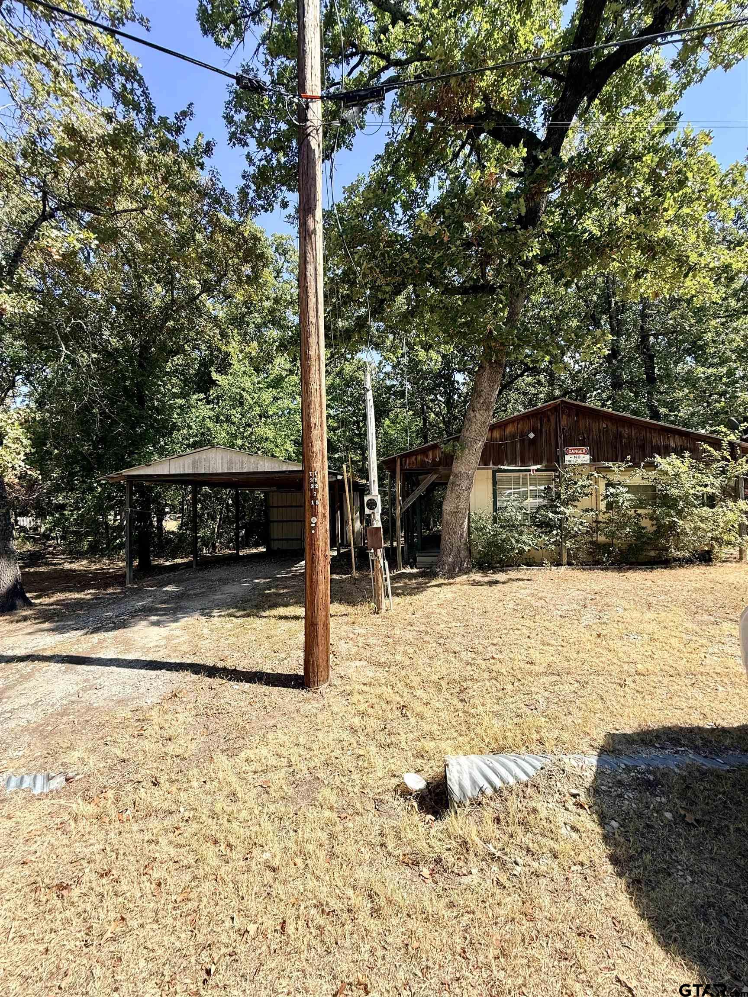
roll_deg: +0.7
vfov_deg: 102.1
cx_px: 374
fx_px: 403
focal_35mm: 14
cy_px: 498
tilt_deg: +1.3
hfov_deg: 85.7
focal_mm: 2.22
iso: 50
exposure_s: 1/779
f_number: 2.2
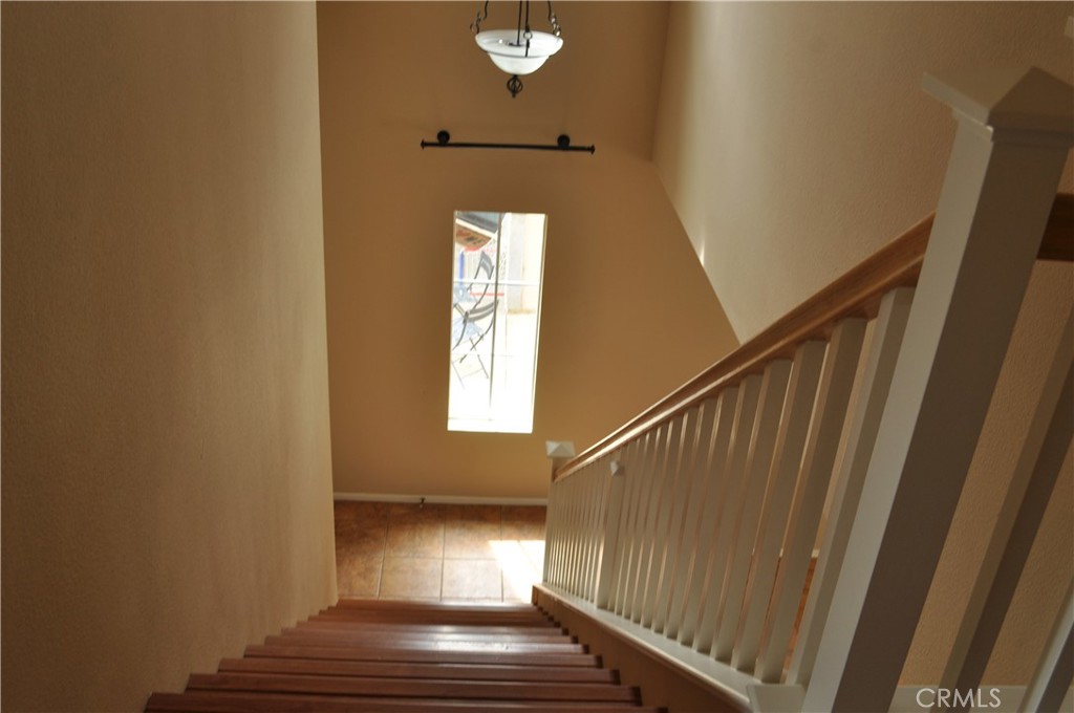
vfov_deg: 39.9
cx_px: 537
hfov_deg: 57.3
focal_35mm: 33
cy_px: 356
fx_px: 983
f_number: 8
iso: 200
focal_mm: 22
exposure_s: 1/13
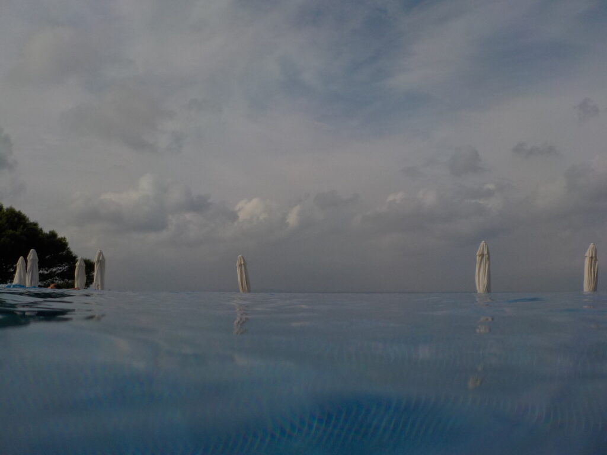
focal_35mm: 30
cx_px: 304
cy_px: 228
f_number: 6.6
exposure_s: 1/1250
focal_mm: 4.1
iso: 125
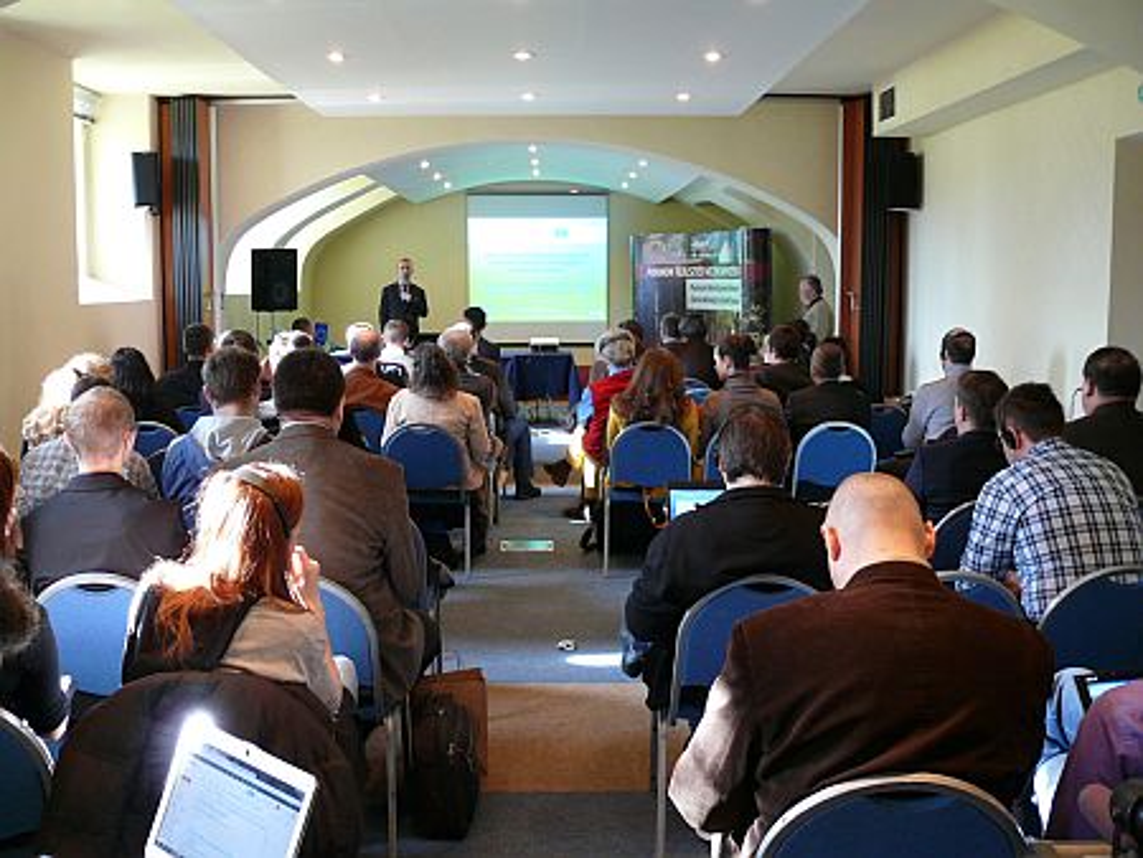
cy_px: 429
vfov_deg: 40.7
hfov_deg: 52.6
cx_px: 572
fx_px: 1156
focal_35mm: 35
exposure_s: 1/13
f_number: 2.8
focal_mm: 7.4
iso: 200
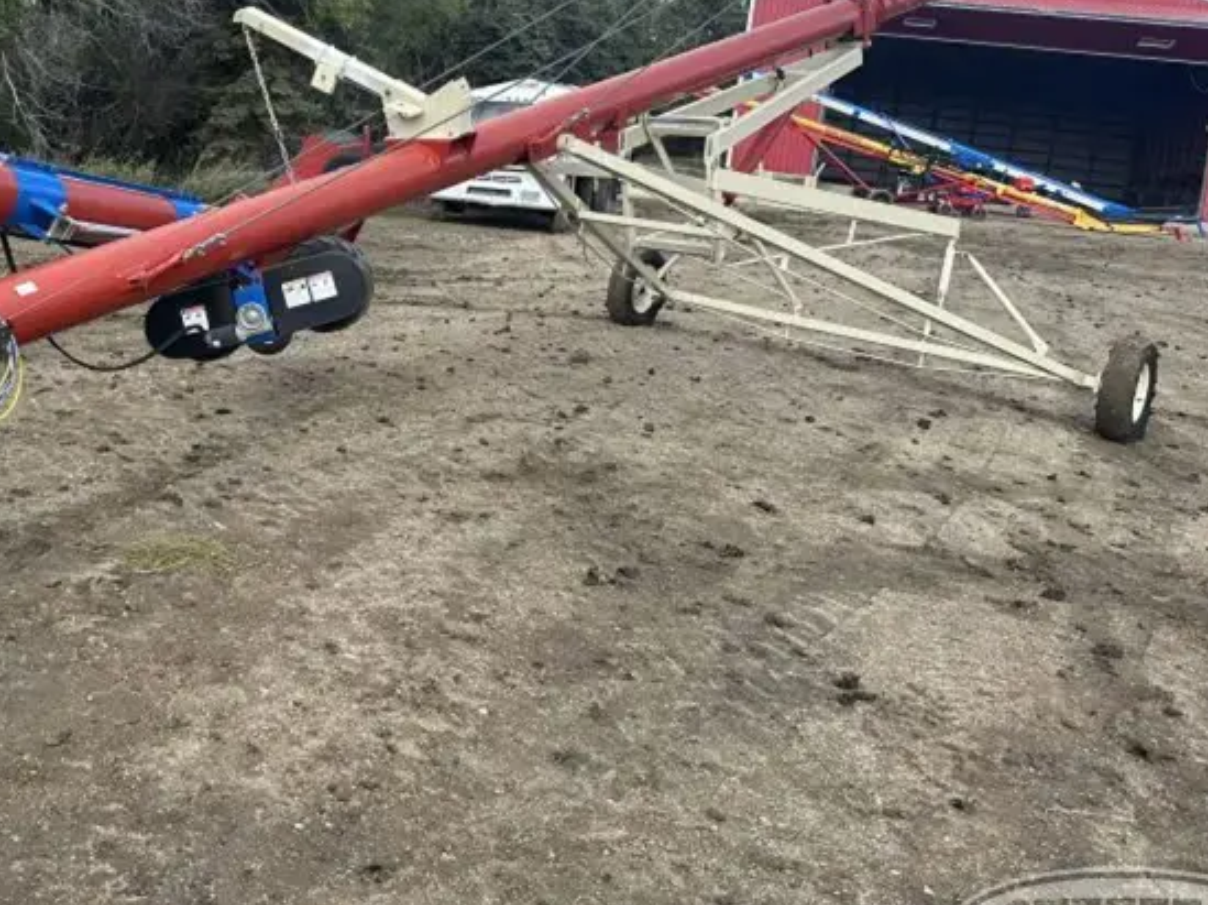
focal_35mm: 42
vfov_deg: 33.6
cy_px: 225
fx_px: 1465
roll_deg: -7.3
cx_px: 282
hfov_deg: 43.2
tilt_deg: -3.9
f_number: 1.78
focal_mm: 6.86
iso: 80
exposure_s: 1/1916
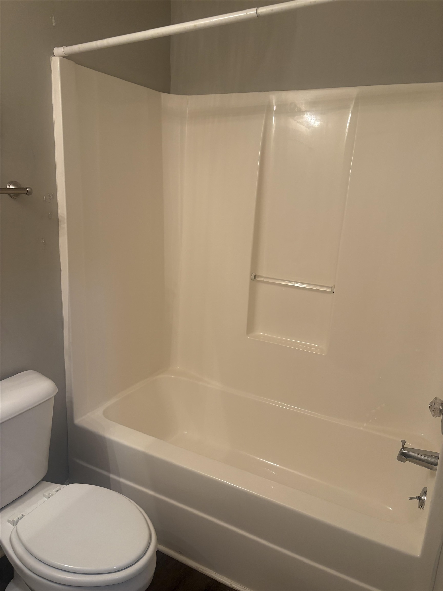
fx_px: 444
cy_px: 296
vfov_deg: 67.3
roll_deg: -3.3
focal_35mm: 26
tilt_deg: -15.9
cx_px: 222
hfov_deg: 53.1
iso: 125
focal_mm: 5.96
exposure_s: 1/60
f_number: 1.6
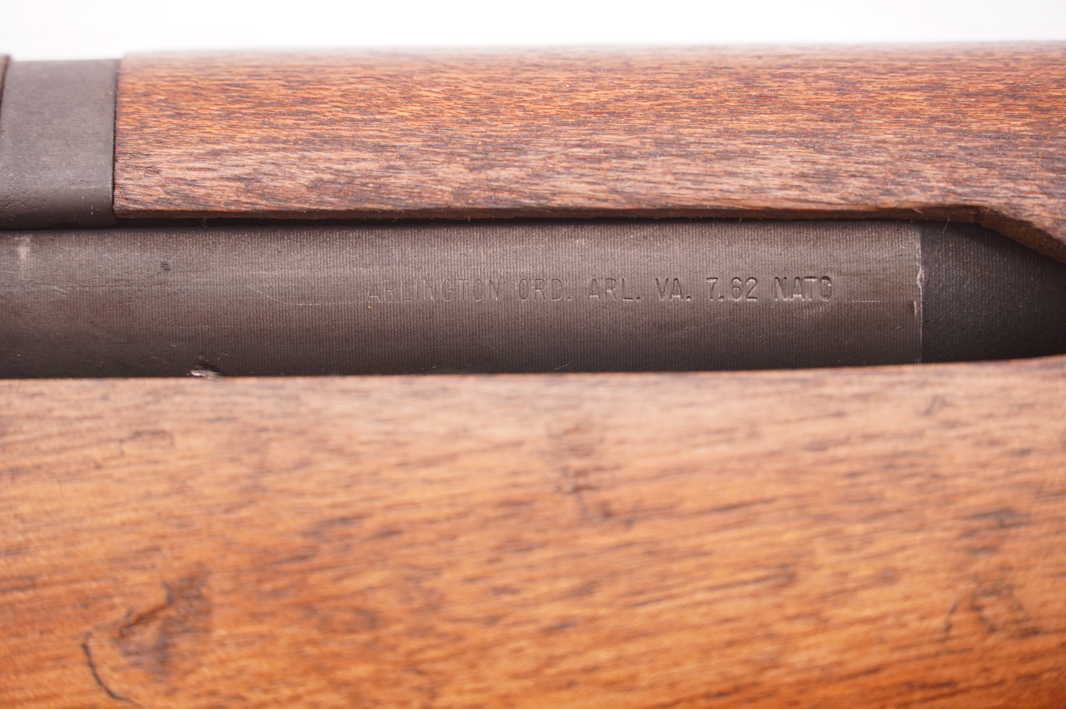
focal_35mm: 202
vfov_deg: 6.8
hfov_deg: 10.2
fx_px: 5991
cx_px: 533
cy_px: 354
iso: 800
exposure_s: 1/125
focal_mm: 135
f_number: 5.6
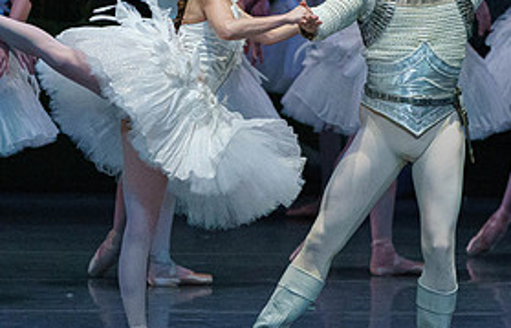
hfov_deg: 2.7
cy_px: 78
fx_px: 10734
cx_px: 326
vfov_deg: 1.7
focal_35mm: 765
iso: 8000
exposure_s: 1/250
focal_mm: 364
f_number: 5.6
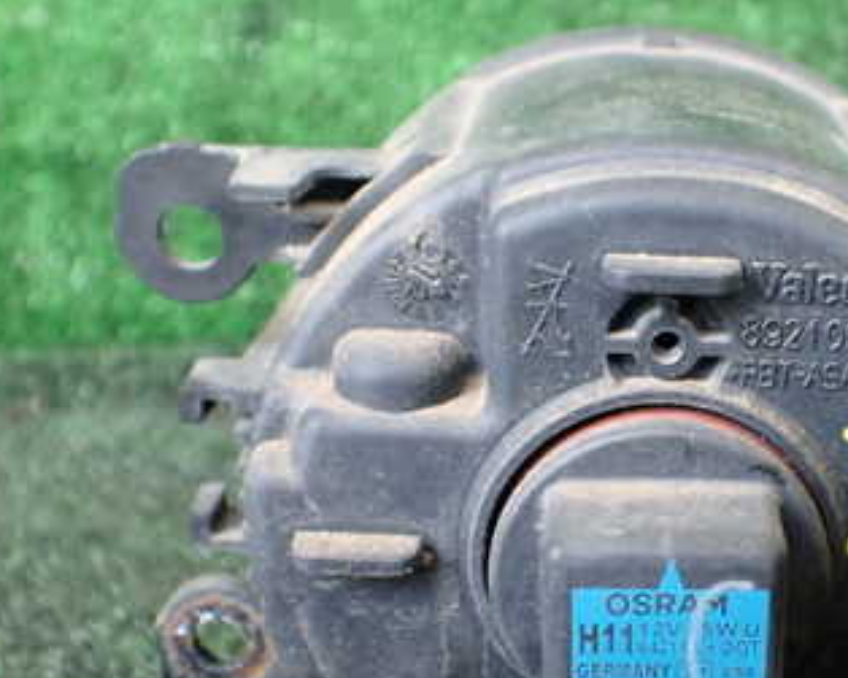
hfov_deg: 32.9
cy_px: 432
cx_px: 643
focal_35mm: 56
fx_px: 1405
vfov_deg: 27.0
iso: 800
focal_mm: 5.4
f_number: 2.3
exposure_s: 1/125
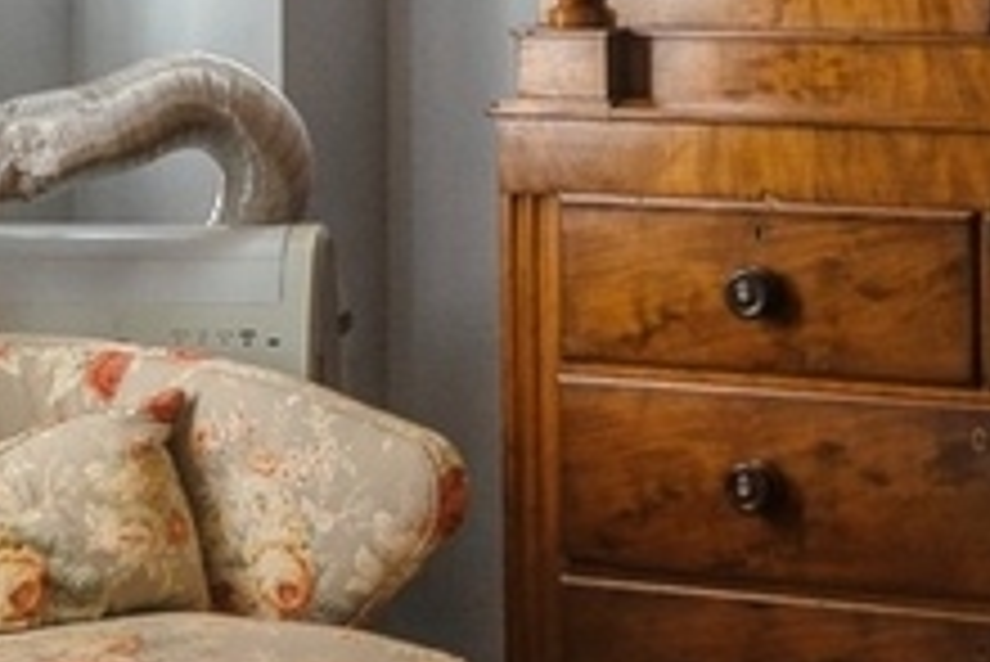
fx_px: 3440
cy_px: -104
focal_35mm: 125
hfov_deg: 16.2
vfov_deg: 10.8
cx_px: 828
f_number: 8
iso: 200
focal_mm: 17
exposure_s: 1/20
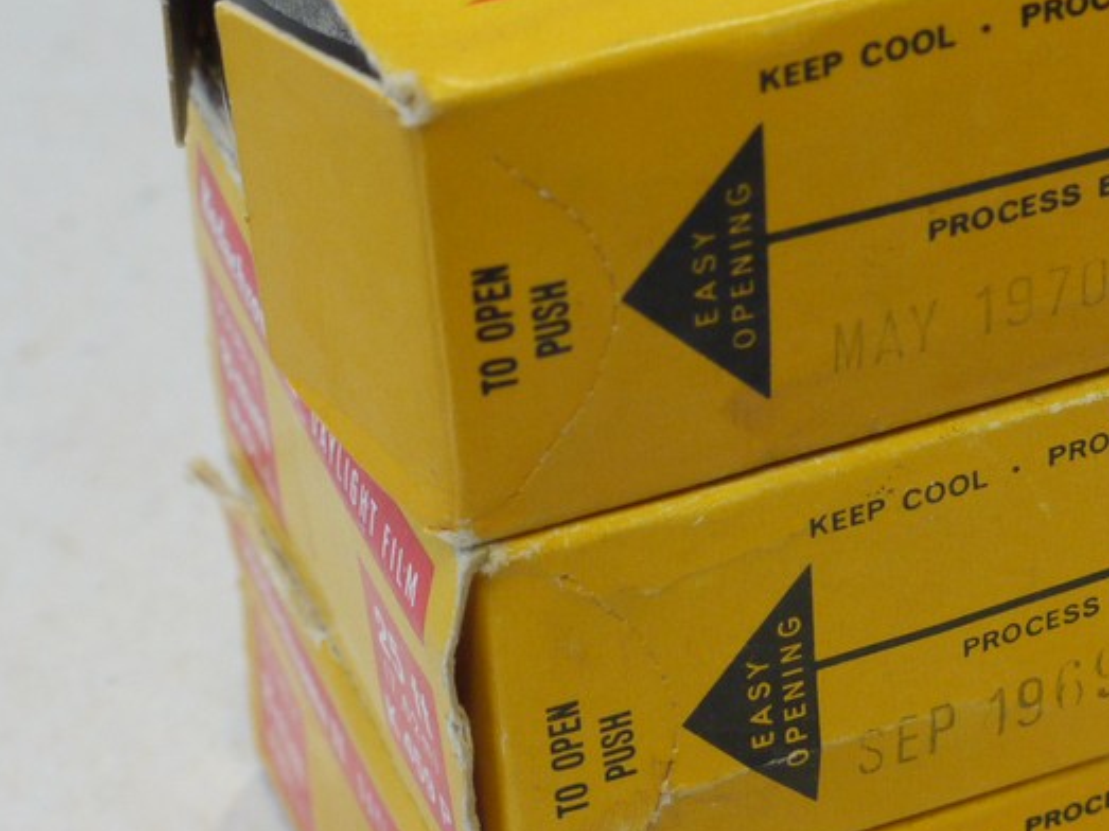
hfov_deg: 14.7
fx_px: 4260
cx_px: 984
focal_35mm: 133
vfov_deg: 11.1
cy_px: 407
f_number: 8
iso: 800
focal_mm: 29
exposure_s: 1/50
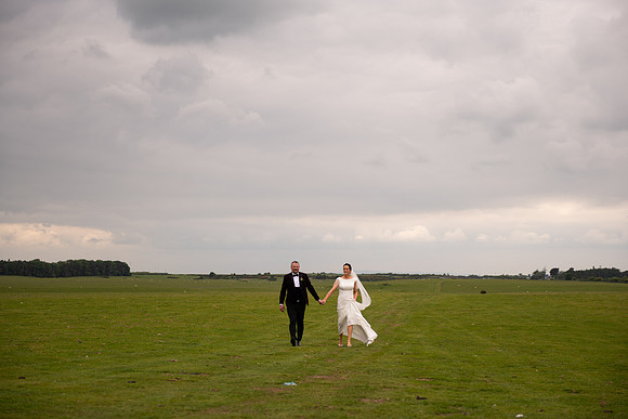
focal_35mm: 70
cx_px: 314
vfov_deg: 19.5
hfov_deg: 28.8
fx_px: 1221
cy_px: 210
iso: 64
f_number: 3.5
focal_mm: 70
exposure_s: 1/320
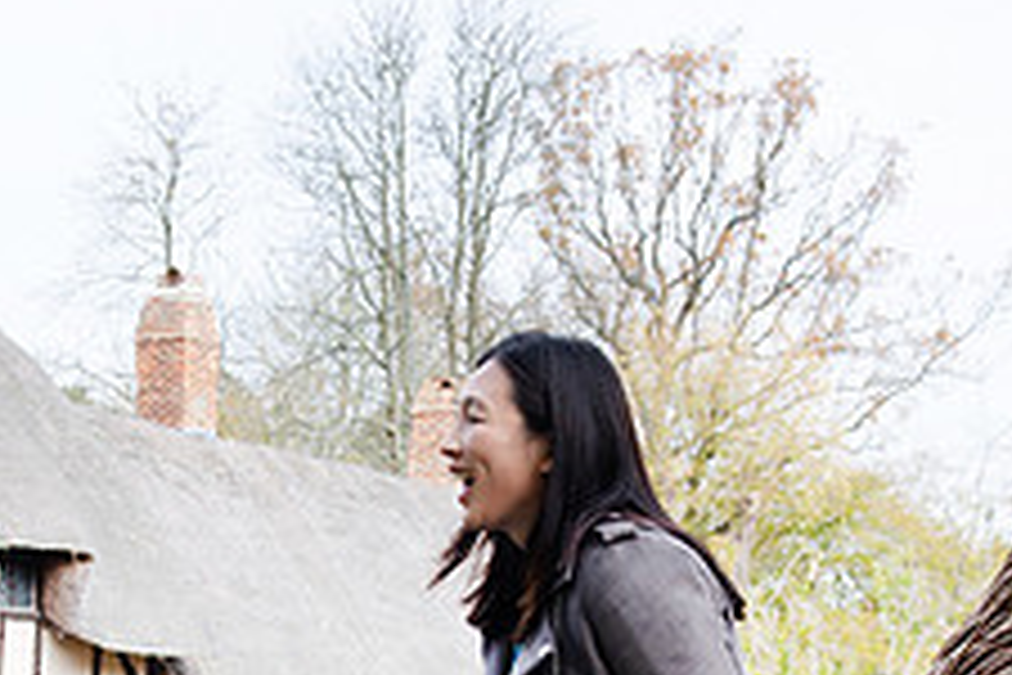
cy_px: 844
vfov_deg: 13.5
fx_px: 2755
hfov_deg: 20.6
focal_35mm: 98
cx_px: 247
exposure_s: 1/200
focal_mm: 38
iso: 320
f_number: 5
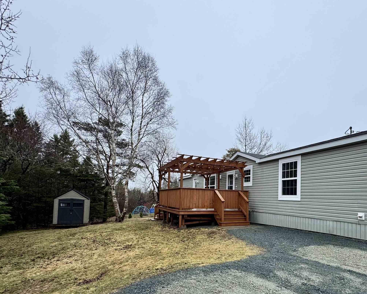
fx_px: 228
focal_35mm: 21
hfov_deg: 76.3
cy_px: 189
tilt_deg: +2.2
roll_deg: -1.7
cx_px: 229
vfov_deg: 64.3
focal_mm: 2.22
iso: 40
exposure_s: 1/605
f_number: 2.2
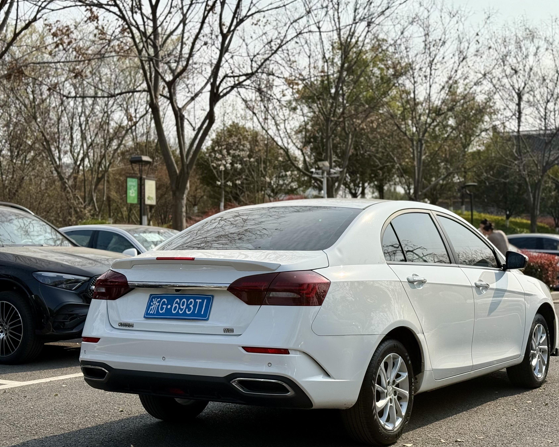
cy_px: 240
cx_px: 334
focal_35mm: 56
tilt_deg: +0.4
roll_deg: -0.1
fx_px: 927
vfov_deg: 27.1
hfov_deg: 33.5
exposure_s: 1/5208
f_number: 1.78
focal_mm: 6.76
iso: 64
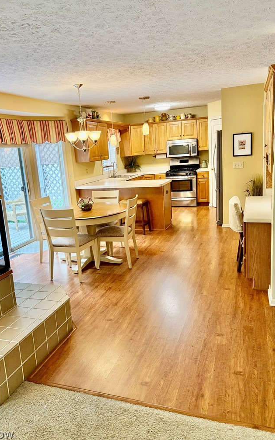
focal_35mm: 28
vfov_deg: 66.5
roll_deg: +3.6
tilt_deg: -11.5
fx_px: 336
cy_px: 220
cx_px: 121
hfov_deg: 44.5
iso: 250
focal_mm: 5.96
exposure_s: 1/120
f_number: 1.6
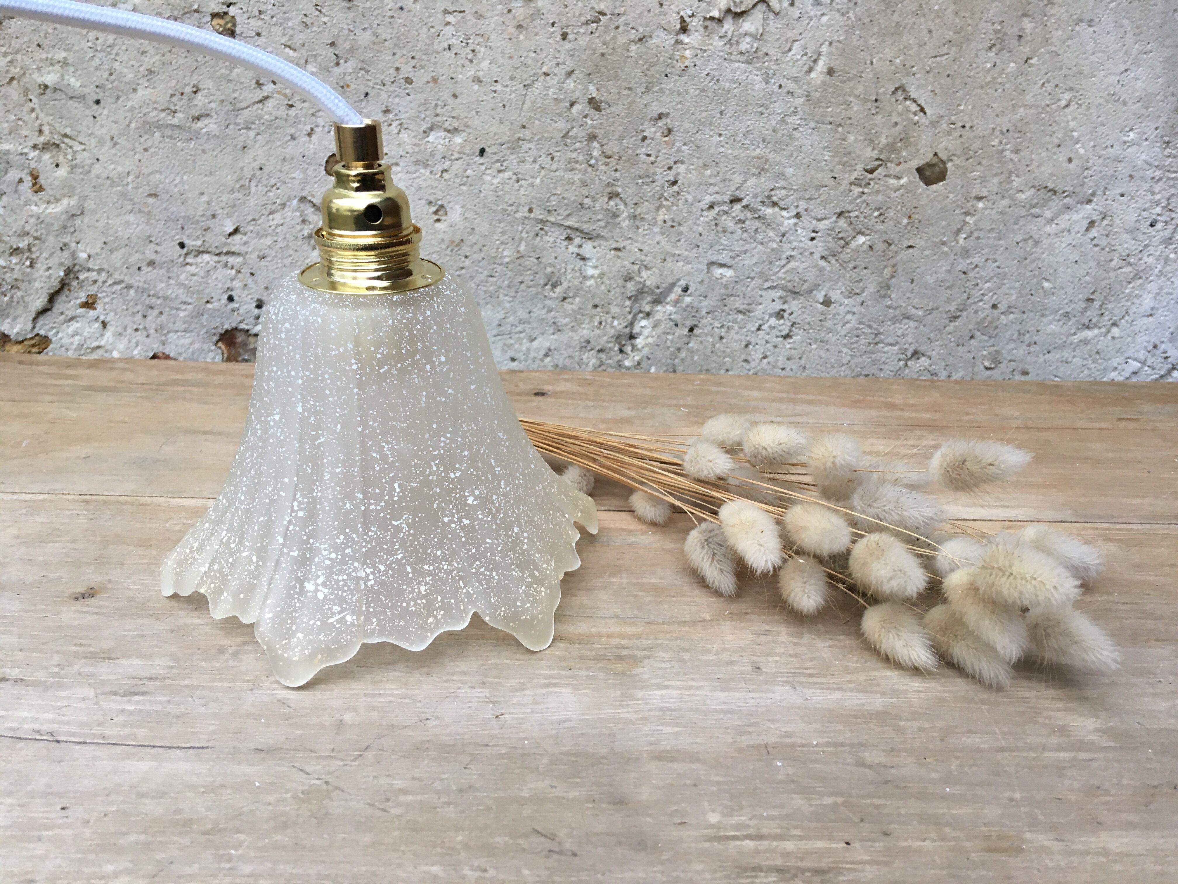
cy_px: 442
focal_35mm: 29
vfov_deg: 48.2
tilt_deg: -19.9
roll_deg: -0.9
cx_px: 589
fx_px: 987
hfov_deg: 61.7
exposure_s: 1/33
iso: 25
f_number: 2.2
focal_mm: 4.15
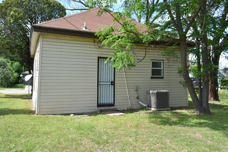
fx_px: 190
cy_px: 76
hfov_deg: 61.9
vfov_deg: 43.6
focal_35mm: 30
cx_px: 114
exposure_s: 1/160
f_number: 6.3
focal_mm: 20
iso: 100
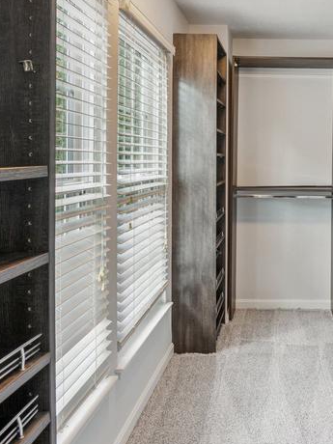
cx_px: 287
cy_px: 154
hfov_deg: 43.6
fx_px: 385
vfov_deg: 58.8
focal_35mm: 30
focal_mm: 14
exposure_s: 1/2.5
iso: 250
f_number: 9
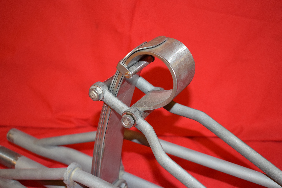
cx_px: 141
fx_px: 400
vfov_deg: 26.5
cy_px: 94
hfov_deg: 38.9
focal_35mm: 51
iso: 1250
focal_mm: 34
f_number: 5
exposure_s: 1/100
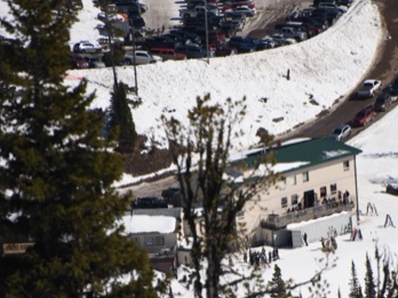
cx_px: 273
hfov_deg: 2.5
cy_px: 162
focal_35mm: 795
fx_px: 9141
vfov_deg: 1.9
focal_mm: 400
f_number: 7.1
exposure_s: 1/3200
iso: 400
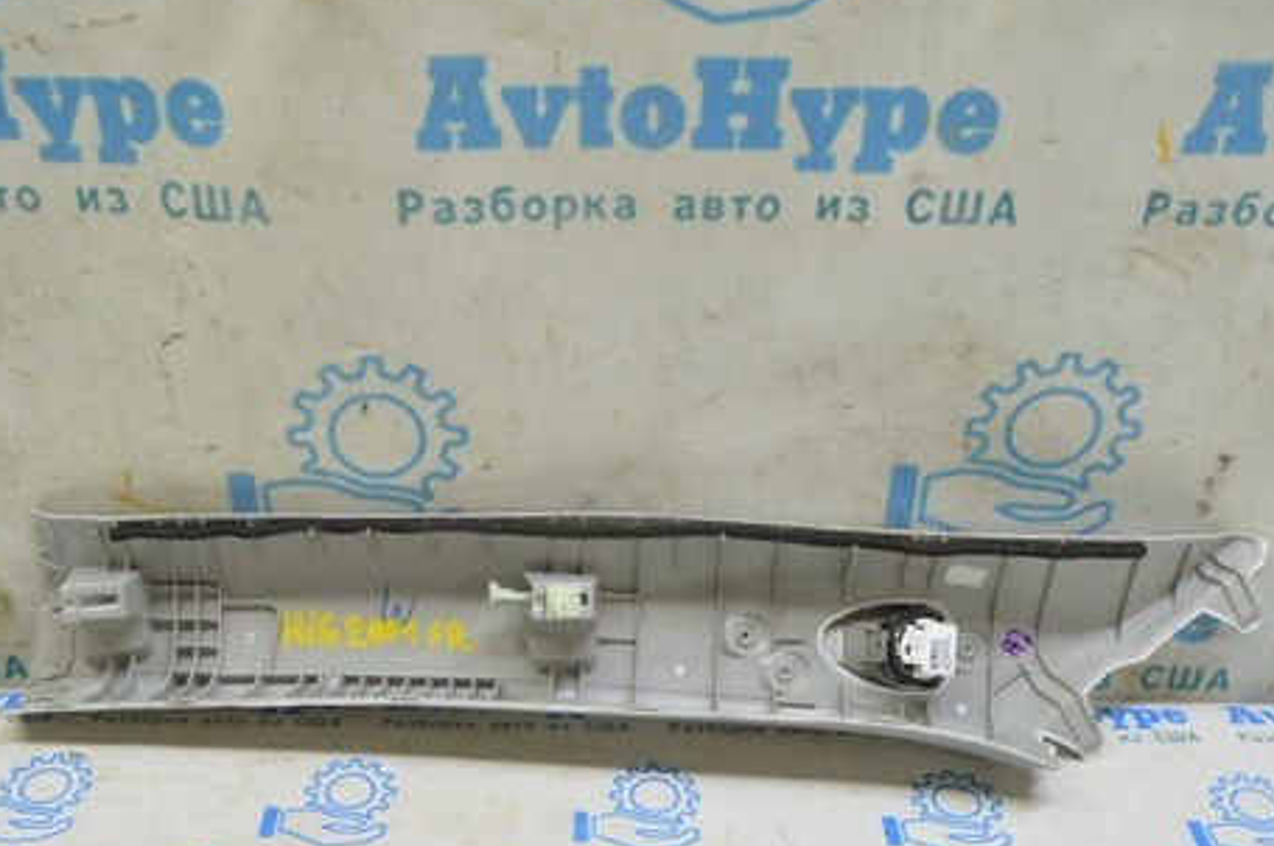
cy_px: 534
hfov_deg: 50.7
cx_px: 568
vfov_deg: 34.8
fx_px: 1343
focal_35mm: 38
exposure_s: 1/20
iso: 400
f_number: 5.6
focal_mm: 18
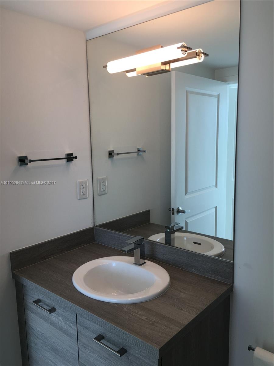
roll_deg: +0.9
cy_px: 183
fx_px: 306
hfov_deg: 48.2
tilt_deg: -8.1
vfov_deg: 61.7
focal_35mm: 29
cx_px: 137
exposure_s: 1/120
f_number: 2.2
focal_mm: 4.15
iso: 25
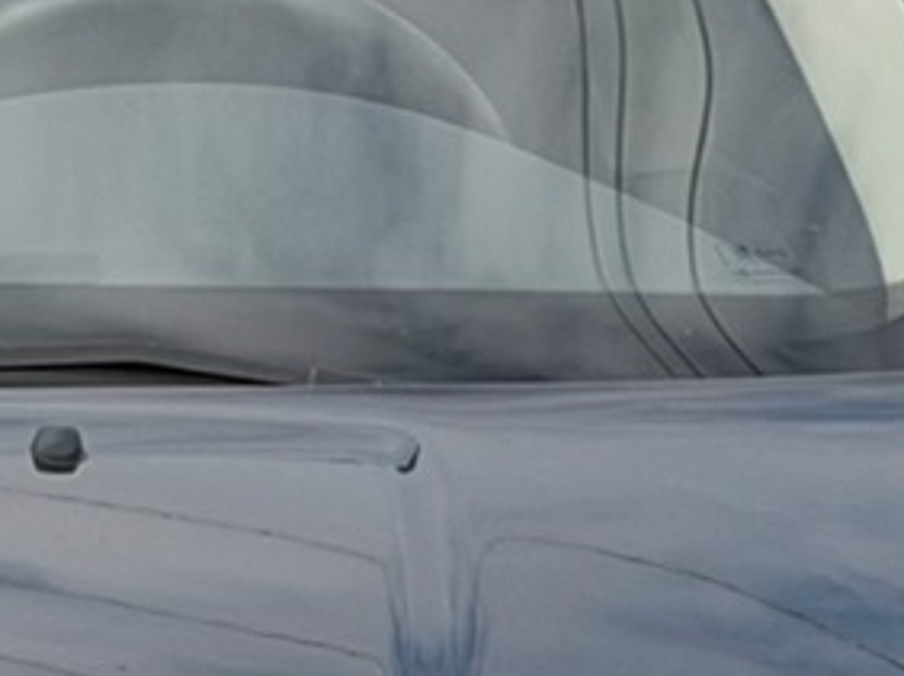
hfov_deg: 5.6
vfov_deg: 4.2
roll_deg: +0.6
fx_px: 9106
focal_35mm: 349
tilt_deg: -13.4
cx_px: -516
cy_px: 1118
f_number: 1.78
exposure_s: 1/3096
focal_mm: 6.76
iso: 64
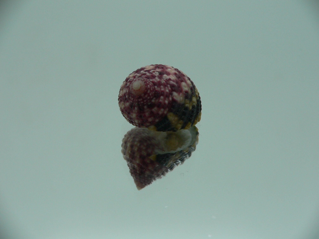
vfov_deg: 40.7
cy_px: 120
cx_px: 160
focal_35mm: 35
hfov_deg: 52.6
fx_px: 323
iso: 80
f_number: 2.8
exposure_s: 1/60
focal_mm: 4.6
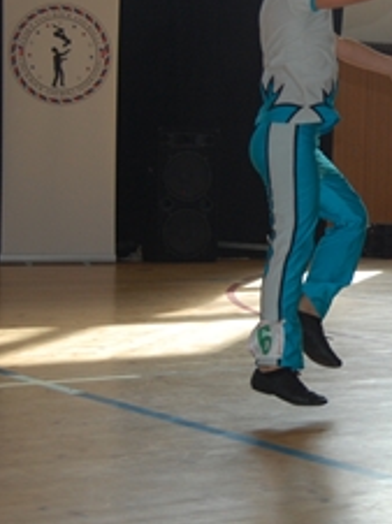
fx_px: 1543
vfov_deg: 19.3
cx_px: 390
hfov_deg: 14.3
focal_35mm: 102
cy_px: 227
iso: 400
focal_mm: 32
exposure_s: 1/500
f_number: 5
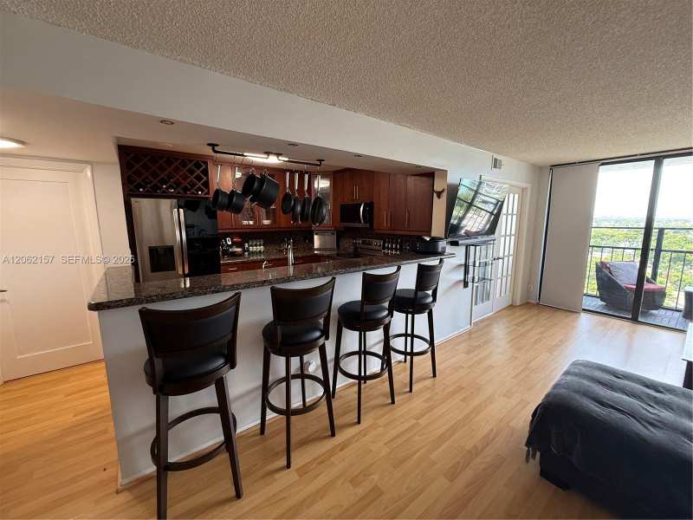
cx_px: 346
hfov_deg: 102.1
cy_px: 260
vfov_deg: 85.7
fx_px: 280
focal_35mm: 14
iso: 200
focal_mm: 2.22
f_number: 2.2
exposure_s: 1/60
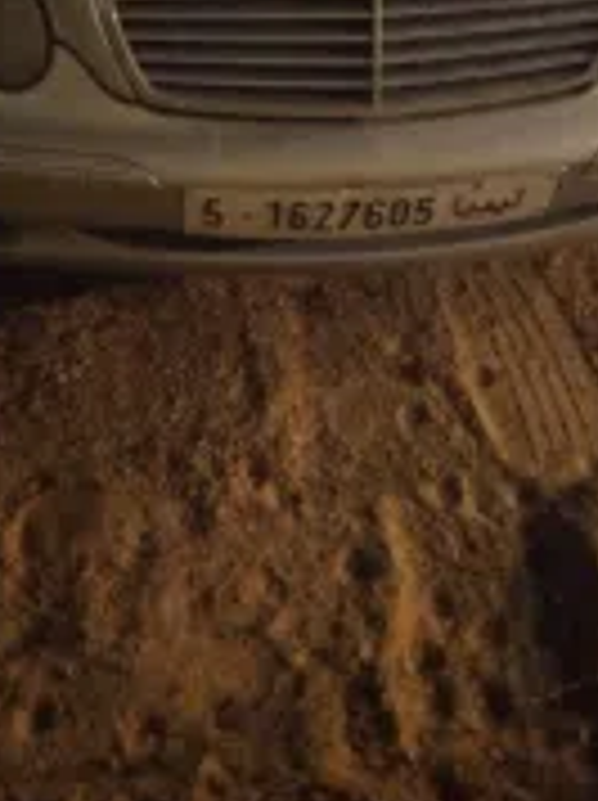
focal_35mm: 54
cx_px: 211
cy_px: 27
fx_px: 1247
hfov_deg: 26.9
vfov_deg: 33.0
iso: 5000
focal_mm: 5.31
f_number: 1.7
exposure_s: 1/10
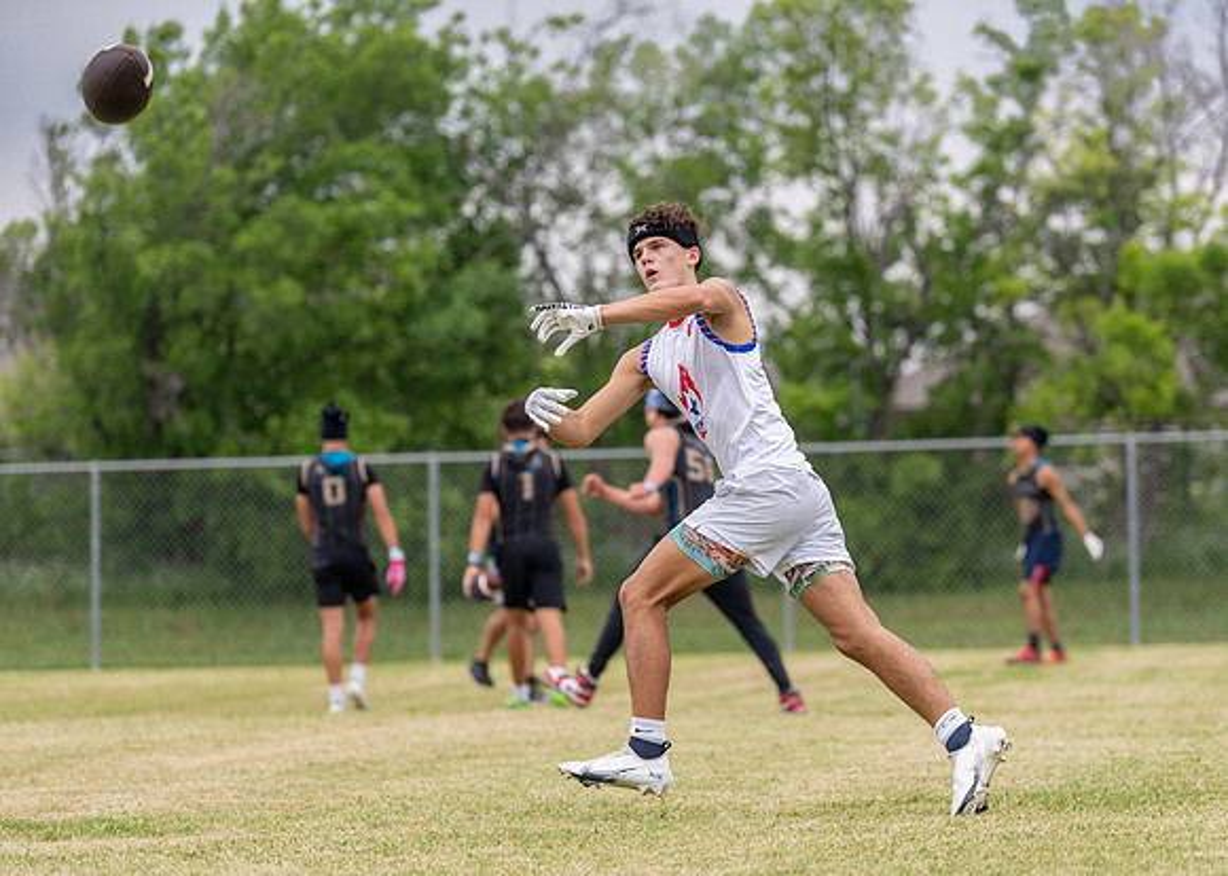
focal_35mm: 148
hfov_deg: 13.6
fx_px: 5153
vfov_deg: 9.7
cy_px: 458
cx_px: 661
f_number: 2.8
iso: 200
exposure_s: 1/2000
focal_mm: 126
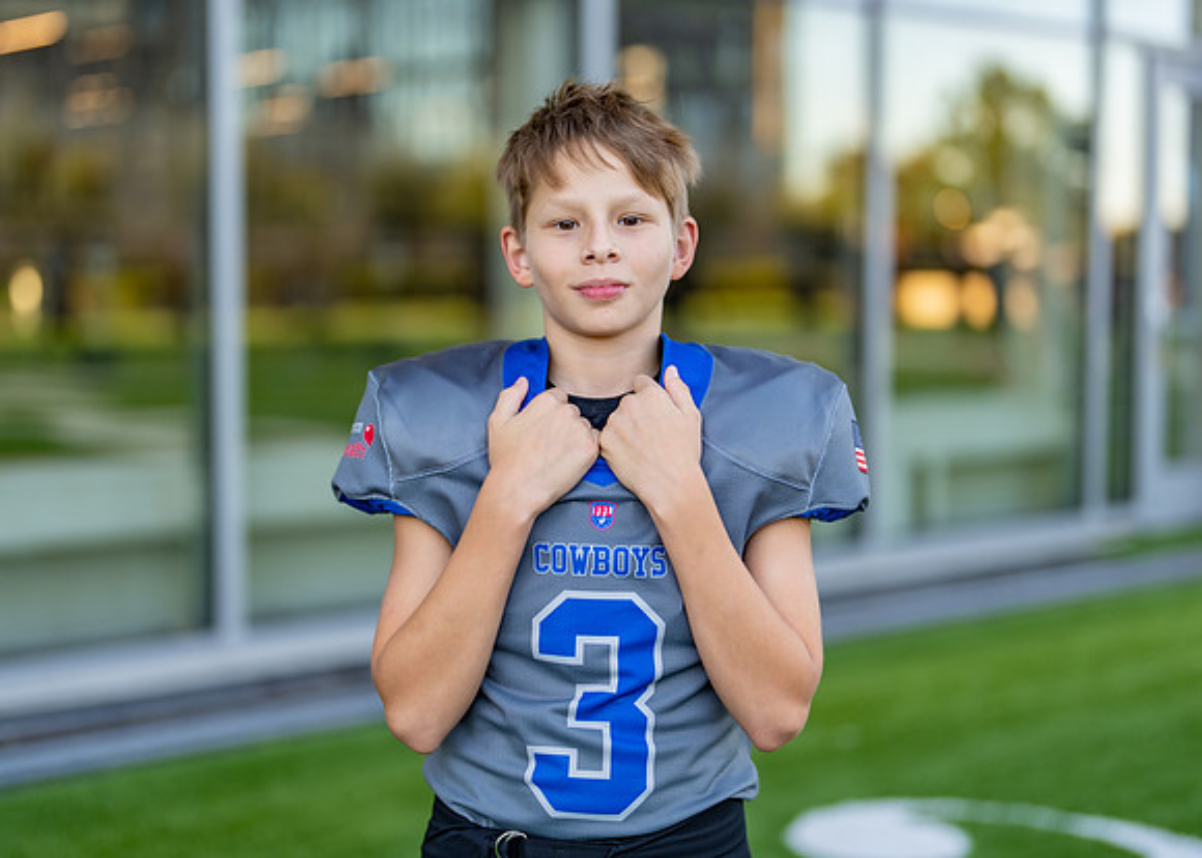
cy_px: 403
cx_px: 584
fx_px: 1994
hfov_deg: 33.5
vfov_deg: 24.3
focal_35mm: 58
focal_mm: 50
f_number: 1.2
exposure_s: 1/640
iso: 100
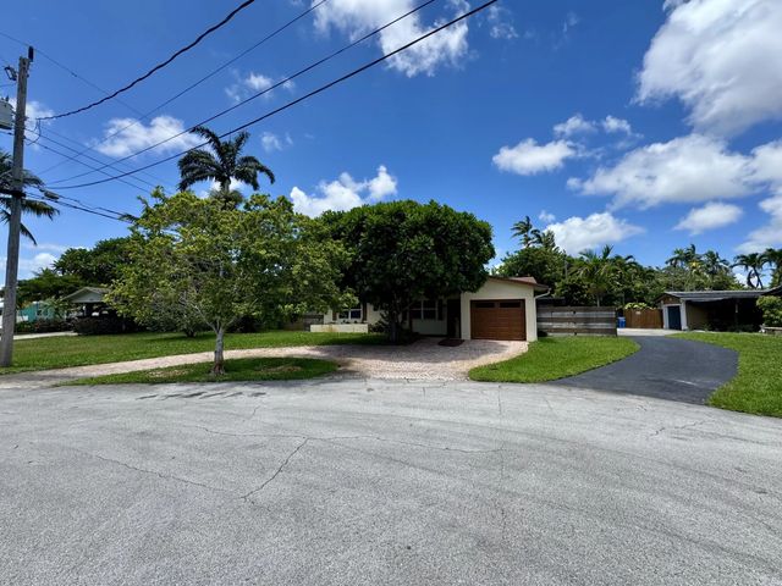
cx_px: 391
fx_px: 316
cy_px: 293
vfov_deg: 85.7
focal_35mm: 14
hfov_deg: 102.1
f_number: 2.2
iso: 40
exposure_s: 1/980
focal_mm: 2.22
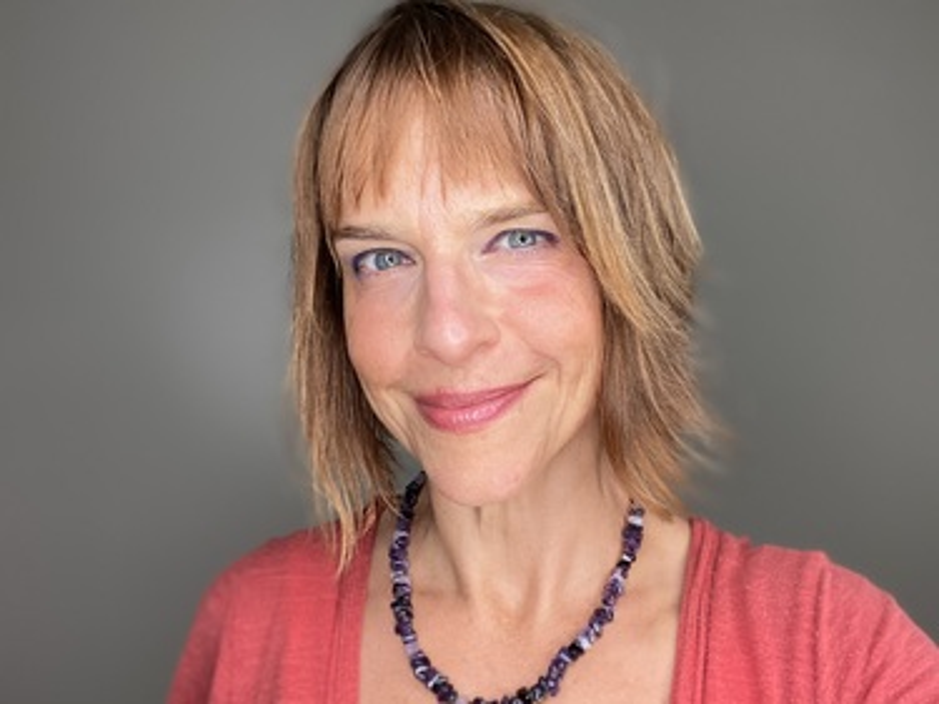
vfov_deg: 46.8
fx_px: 814
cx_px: 470
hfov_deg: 60.0
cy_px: 352
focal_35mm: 30
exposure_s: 1/120
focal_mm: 2.71
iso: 64
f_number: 2.2
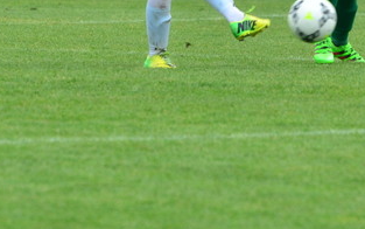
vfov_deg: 1.5
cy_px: -11
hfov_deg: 2.3
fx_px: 8918
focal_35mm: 896
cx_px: 246
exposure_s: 1/500
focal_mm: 230
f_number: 5.3
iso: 400
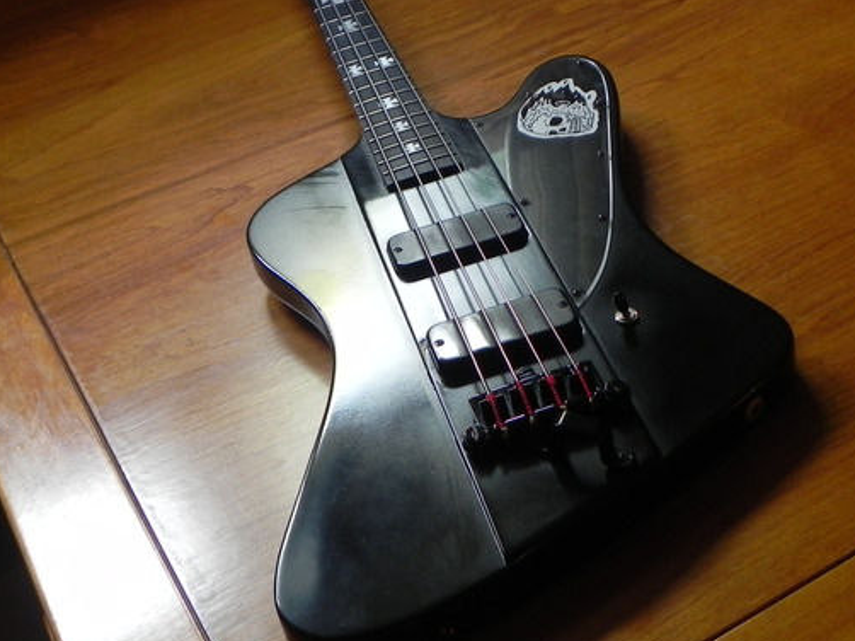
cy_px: 208
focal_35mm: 59
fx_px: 1457
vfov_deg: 24.7
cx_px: 390
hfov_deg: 32.7
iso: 247
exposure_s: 1/30
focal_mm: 6.6
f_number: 3.2
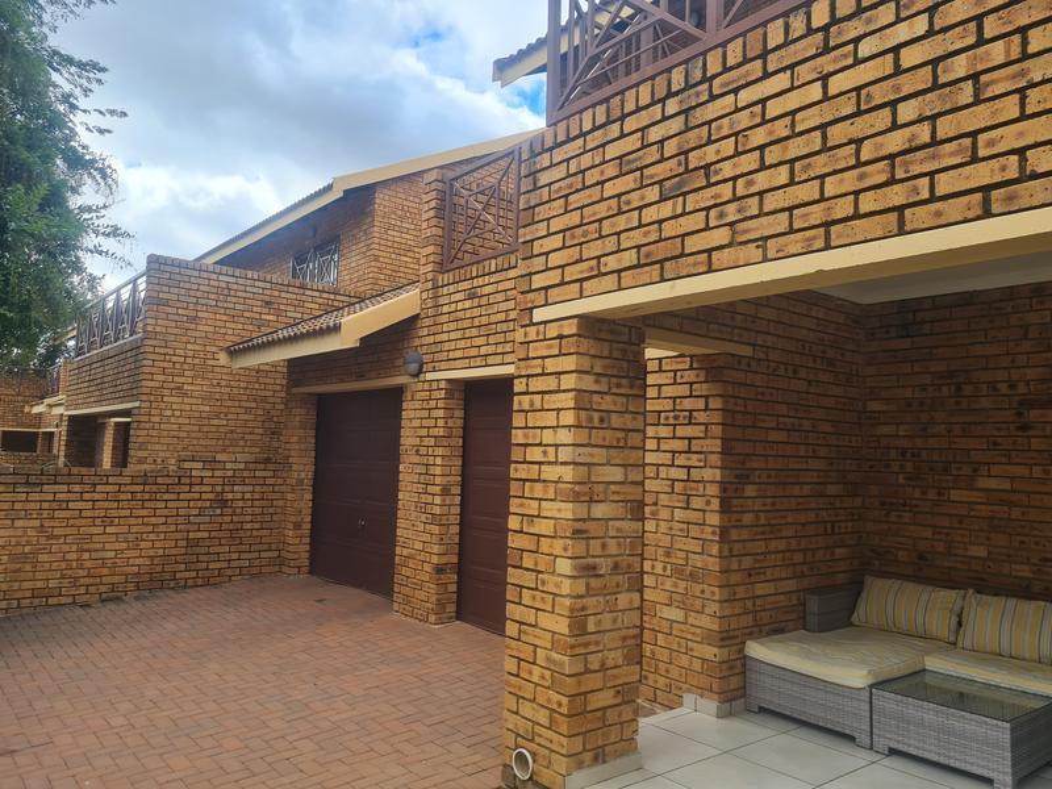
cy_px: 394
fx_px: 790
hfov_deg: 67.3
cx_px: 526
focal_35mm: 26
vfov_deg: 53.1
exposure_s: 1/1232
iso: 50
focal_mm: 5.4
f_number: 1.8
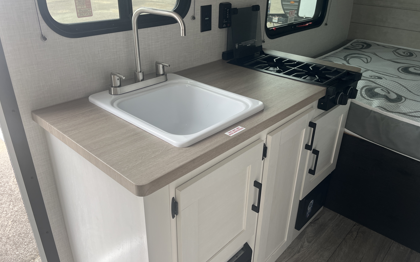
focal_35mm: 28
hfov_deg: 66.5
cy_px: 129
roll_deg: -0.8
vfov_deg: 44.5
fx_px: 320
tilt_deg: -28.4
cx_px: 209
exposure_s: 1/122
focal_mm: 5.1
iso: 50
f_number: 1.6
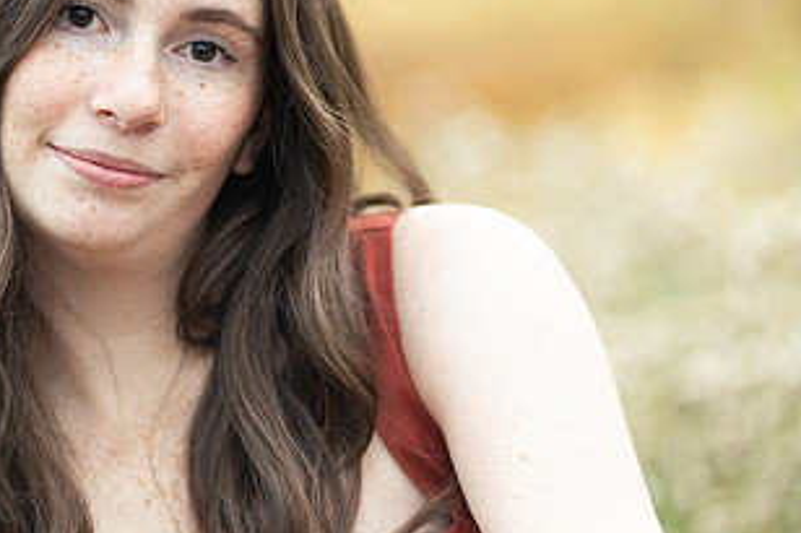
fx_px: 3558
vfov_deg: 8.6
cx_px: 101
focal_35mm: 160
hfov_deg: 12.8
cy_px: 150
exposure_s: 1/160
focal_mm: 85
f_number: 1.8
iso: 1600
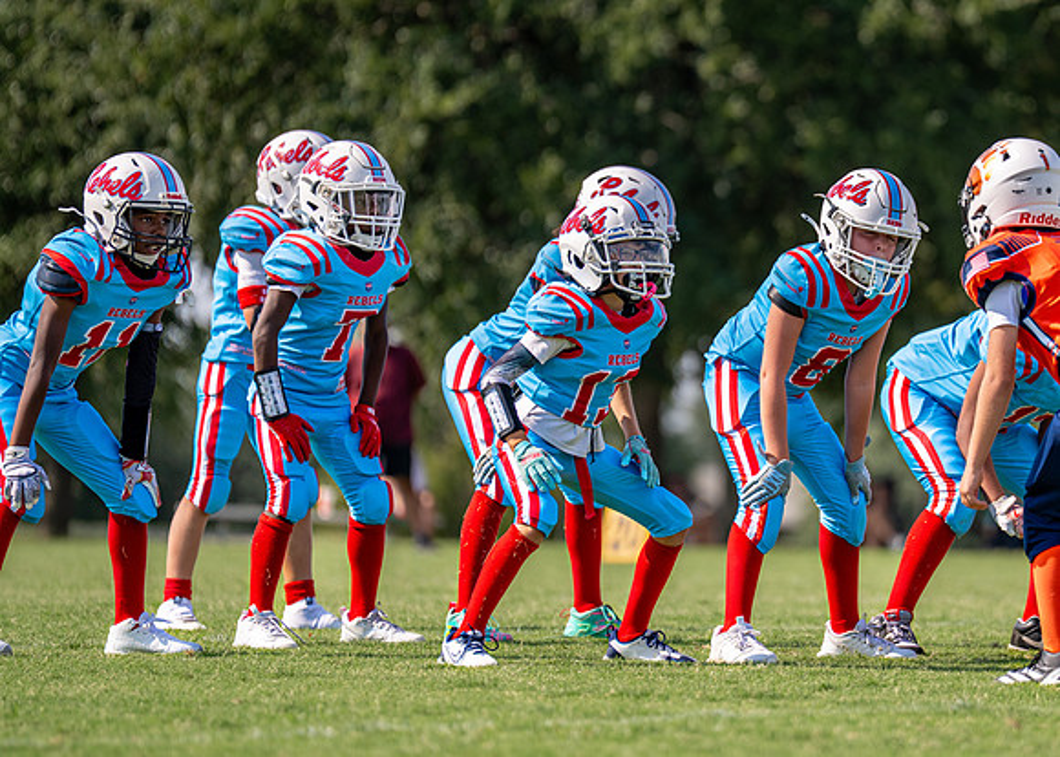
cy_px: 313
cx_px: 846
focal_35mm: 316
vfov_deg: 4.6
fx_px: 9517
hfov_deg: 6.4
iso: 125
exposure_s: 1/2500
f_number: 2.8
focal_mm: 200
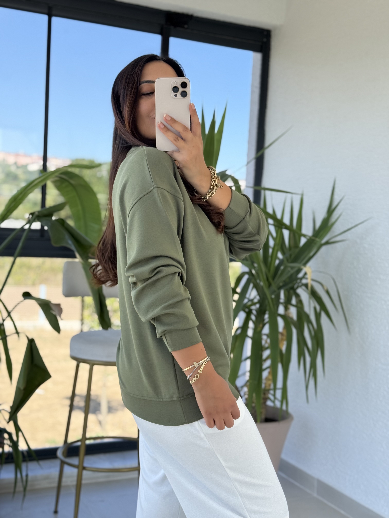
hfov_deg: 30.3
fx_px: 719
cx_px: 194
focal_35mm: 48
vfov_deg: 39.7
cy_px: 259
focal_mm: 6.76
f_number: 1.78
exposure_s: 1/747
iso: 80
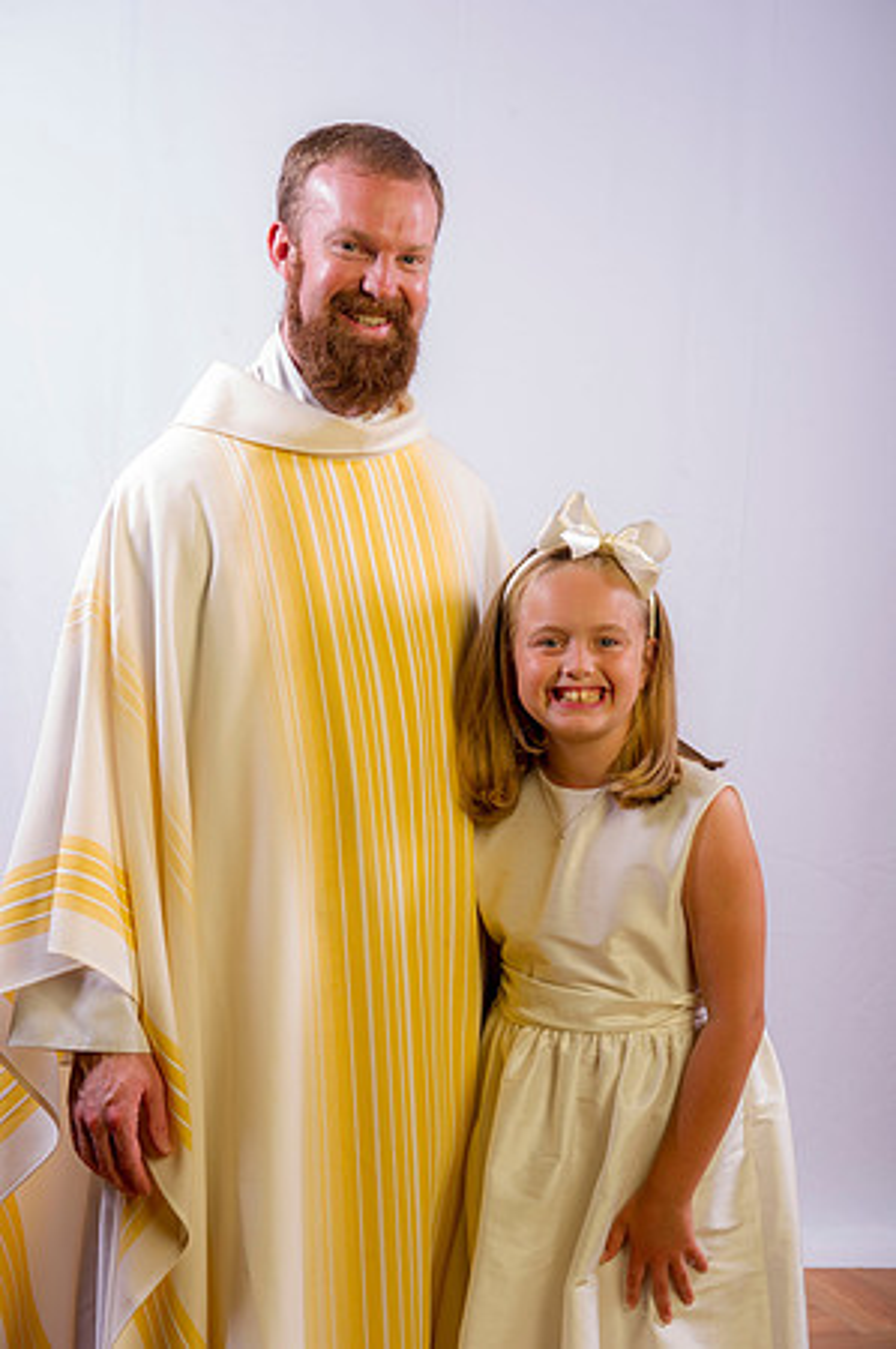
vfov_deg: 34.5
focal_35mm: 58
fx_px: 2170
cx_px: 448
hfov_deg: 23.3
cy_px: 674
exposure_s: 1/200
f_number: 8
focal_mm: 58
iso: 100
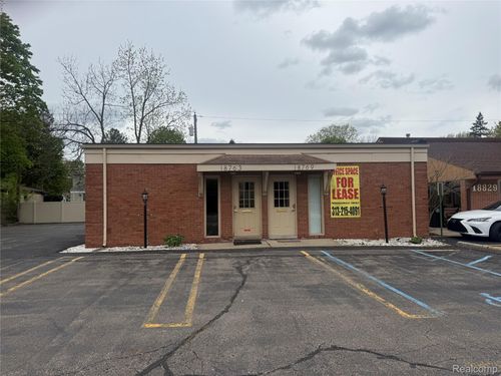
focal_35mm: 24
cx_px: 250
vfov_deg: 56.8
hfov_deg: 71.6
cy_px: 188
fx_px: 347
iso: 80
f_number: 1.78
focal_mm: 6.76
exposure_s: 1/6173
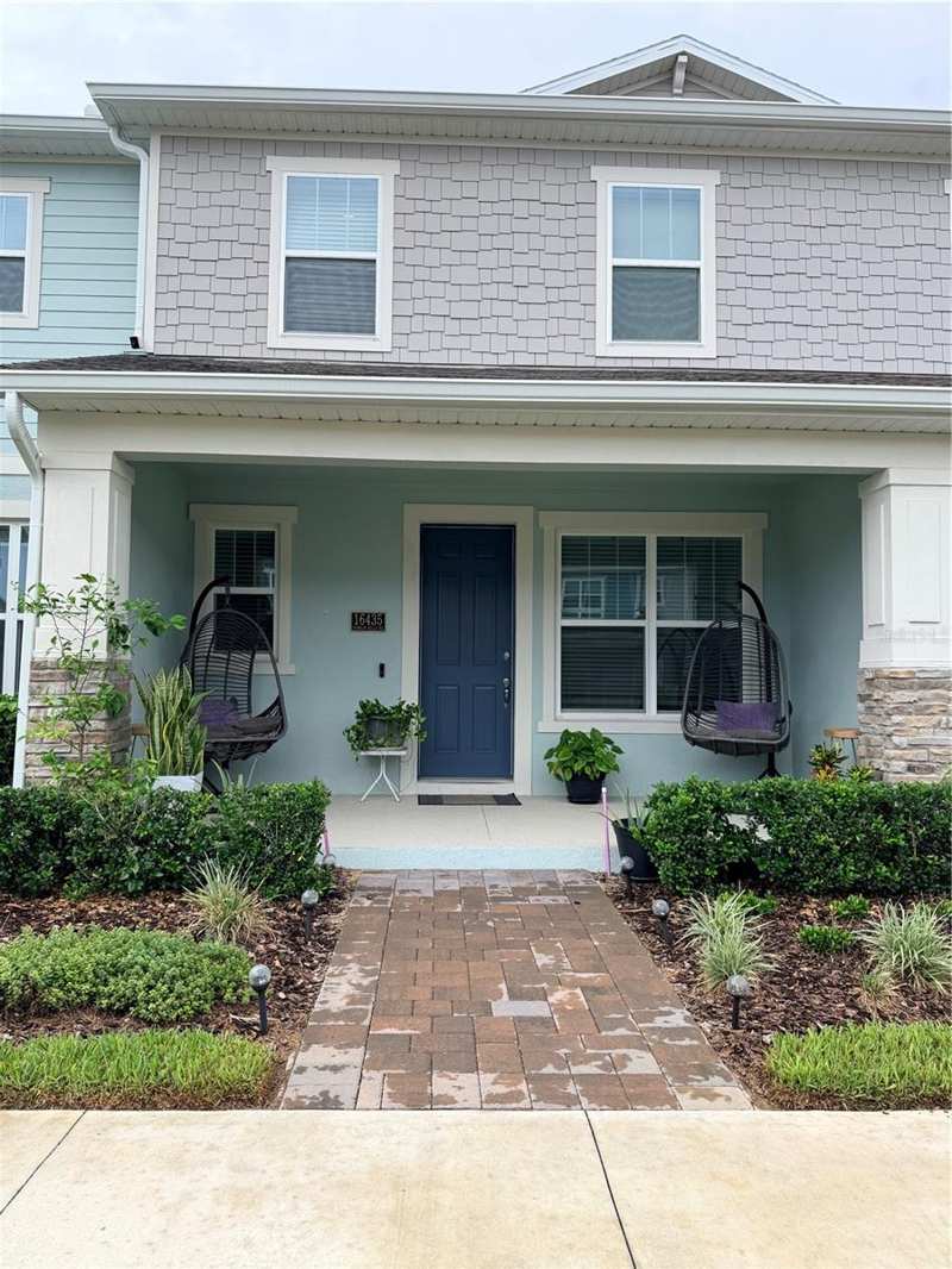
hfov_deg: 56.8
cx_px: 476
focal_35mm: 24
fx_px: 880
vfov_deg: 71.6
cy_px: 634
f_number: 1.78
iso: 80
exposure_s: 1/1770
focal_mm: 6.76
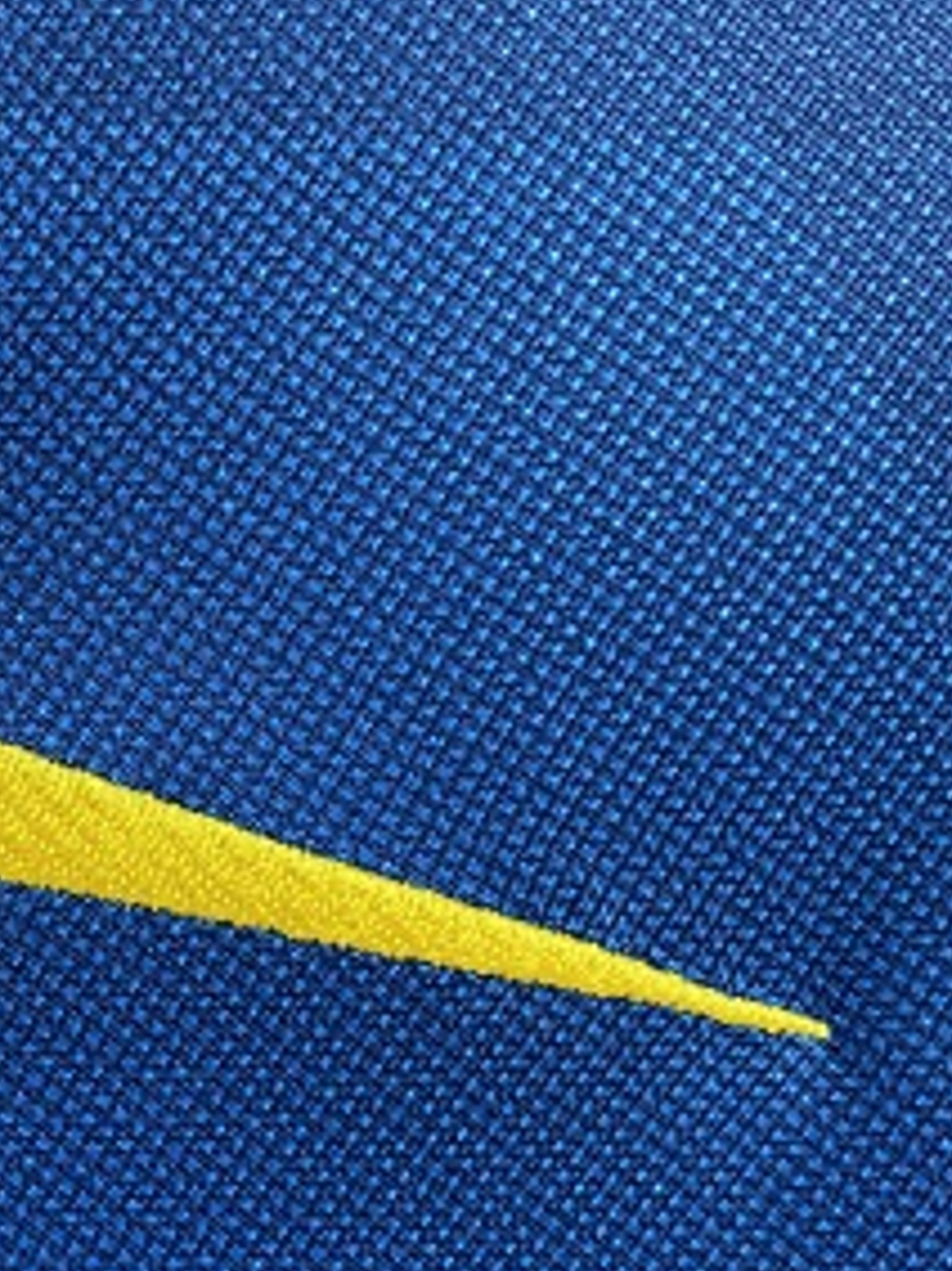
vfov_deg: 41.1
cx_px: 186
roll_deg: -37.1
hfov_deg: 30.7
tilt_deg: -4.0
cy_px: 737
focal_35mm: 46
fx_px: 1688
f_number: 1.8
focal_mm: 4.25
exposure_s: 1/33
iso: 500
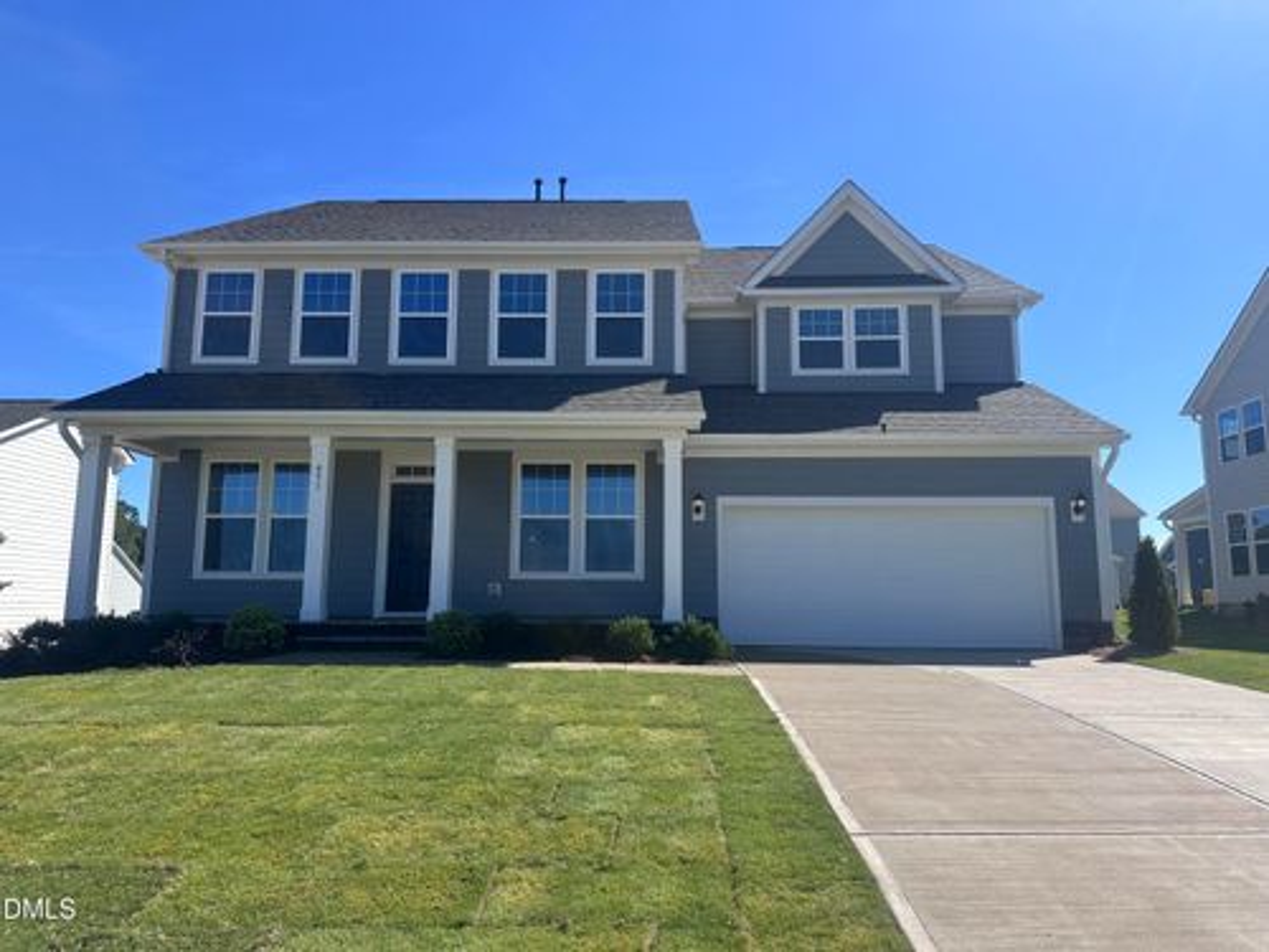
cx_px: 634
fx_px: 880
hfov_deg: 71.6
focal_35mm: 24
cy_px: 476
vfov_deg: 56.8
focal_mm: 6.86
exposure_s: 1/4545
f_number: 1.78
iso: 80
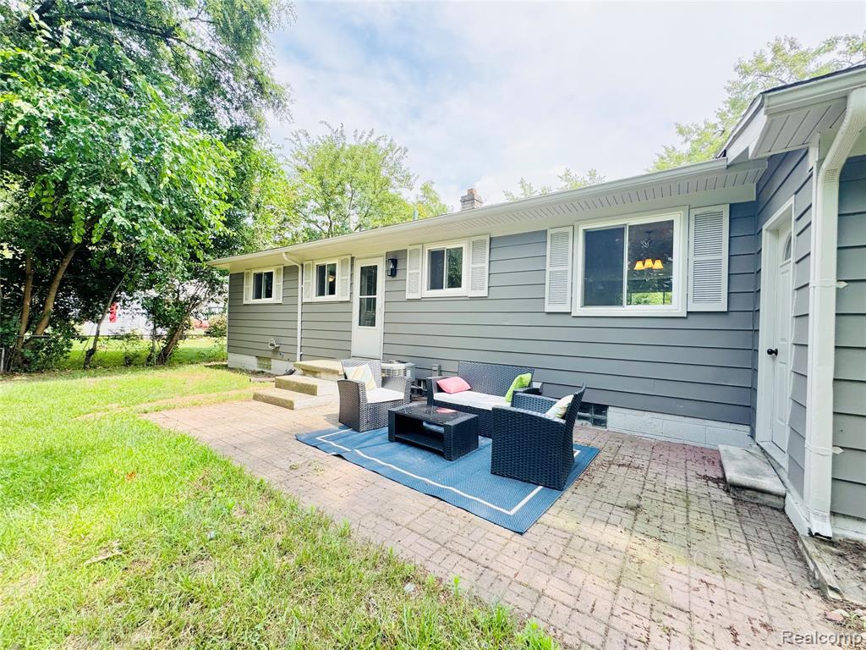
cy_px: 325
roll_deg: -0.9
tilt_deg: -0.5
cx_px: 433
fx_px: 350
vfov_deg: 85.7
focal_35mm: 14
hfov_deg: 102.1
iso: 40
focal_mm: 2.22
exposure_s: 1/405
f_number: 2.2
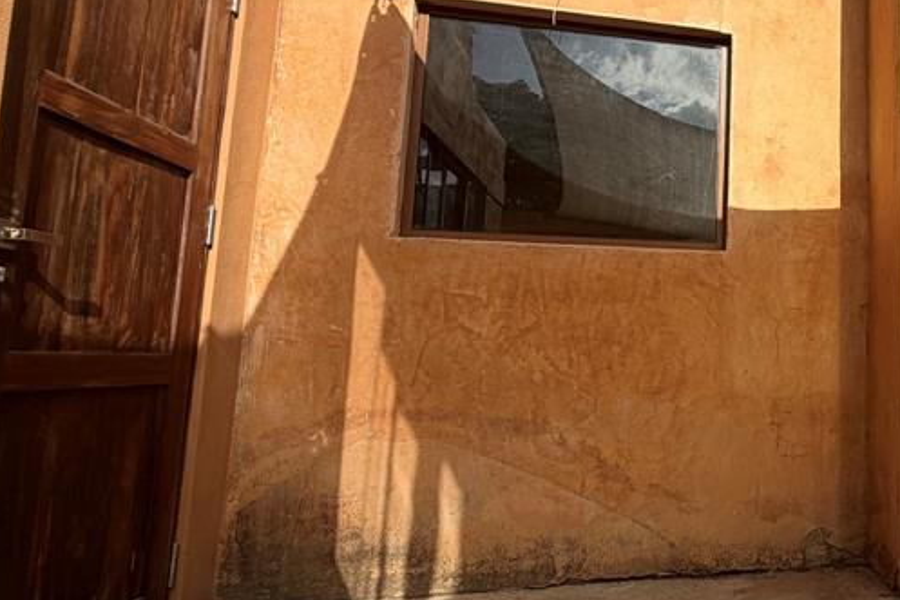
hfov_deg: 51.8
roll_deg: -0.2
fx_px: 750
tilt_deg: +6.7
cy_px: 268
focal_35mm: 30
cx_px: 864
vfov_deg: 43.5
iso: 20
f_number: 2.2
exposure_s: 1/1211
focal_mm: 2.22
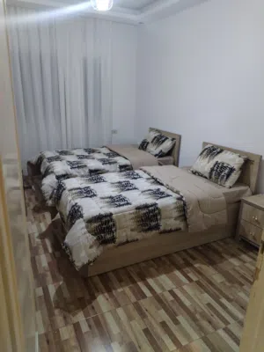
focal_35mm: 29
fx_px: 295
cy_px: 176
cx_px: 132
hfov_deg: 48.2
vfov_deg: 61.7
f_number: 1.8
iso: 968
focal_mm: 4.75
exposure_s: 1/25
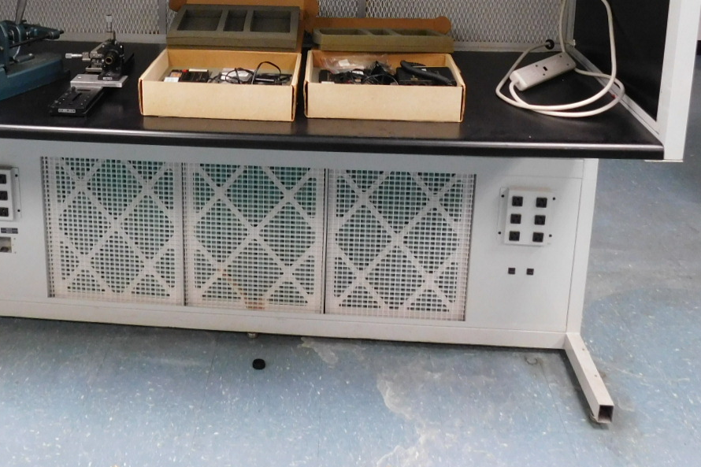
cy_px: 0
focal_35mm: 43
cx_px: 253
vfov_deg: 29.2
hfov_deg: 45.0
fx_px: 837
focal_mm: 4
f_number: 3
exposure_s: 1/30
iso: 320
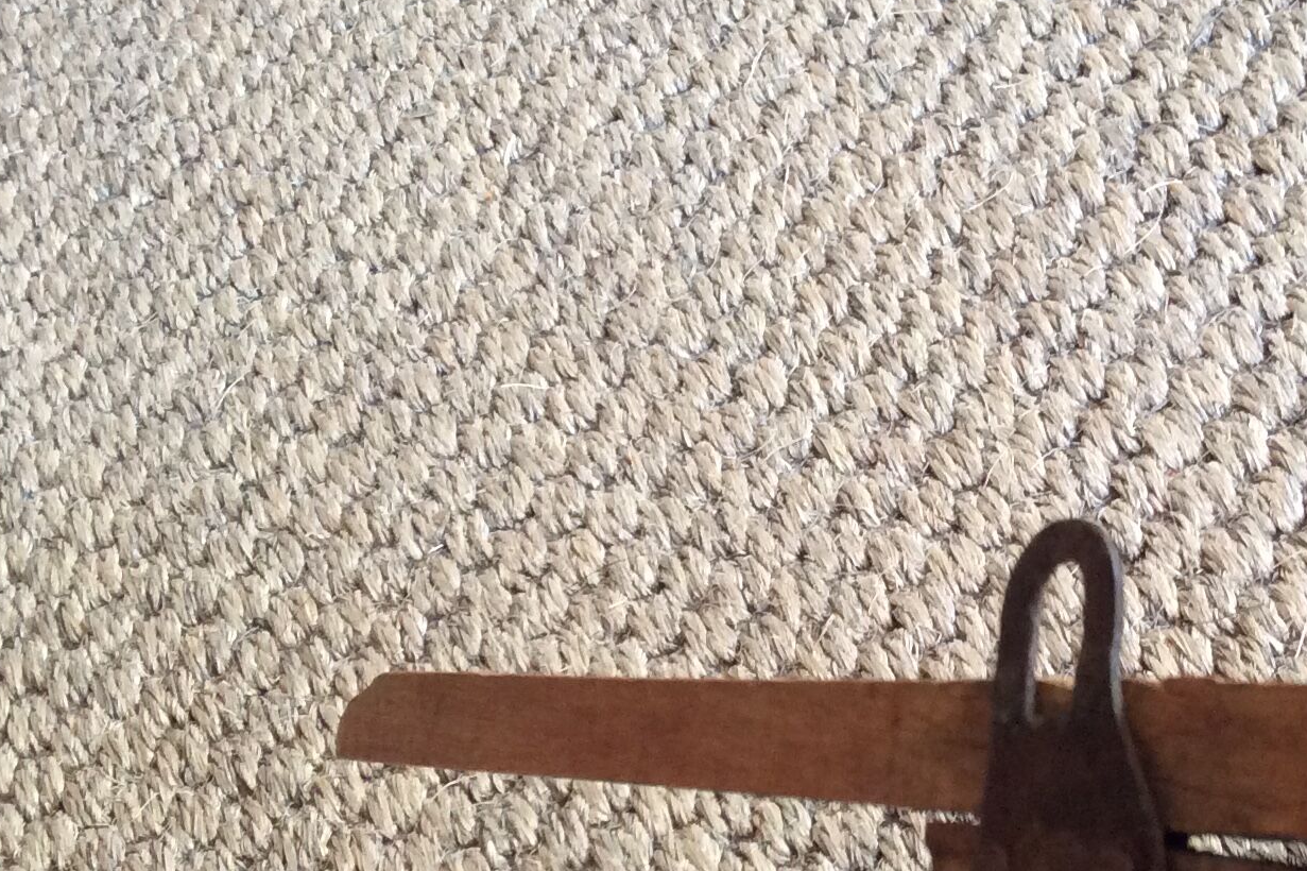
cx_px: 869
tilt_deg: -49.9
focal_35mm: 70
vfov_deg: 19.3
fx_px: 2541
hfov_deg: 28.7
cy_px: 660
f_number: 2.4
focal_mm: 3.3
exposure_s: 1/25
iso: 125
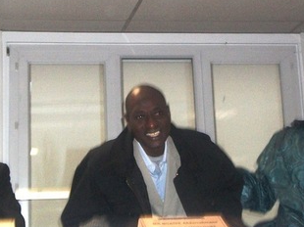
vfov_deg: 16.0
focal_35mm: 92
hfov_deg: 21.3
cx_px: 147
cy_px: 57
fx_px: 807
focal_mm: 8.8
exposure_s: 1/80
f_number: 3.6
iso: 240
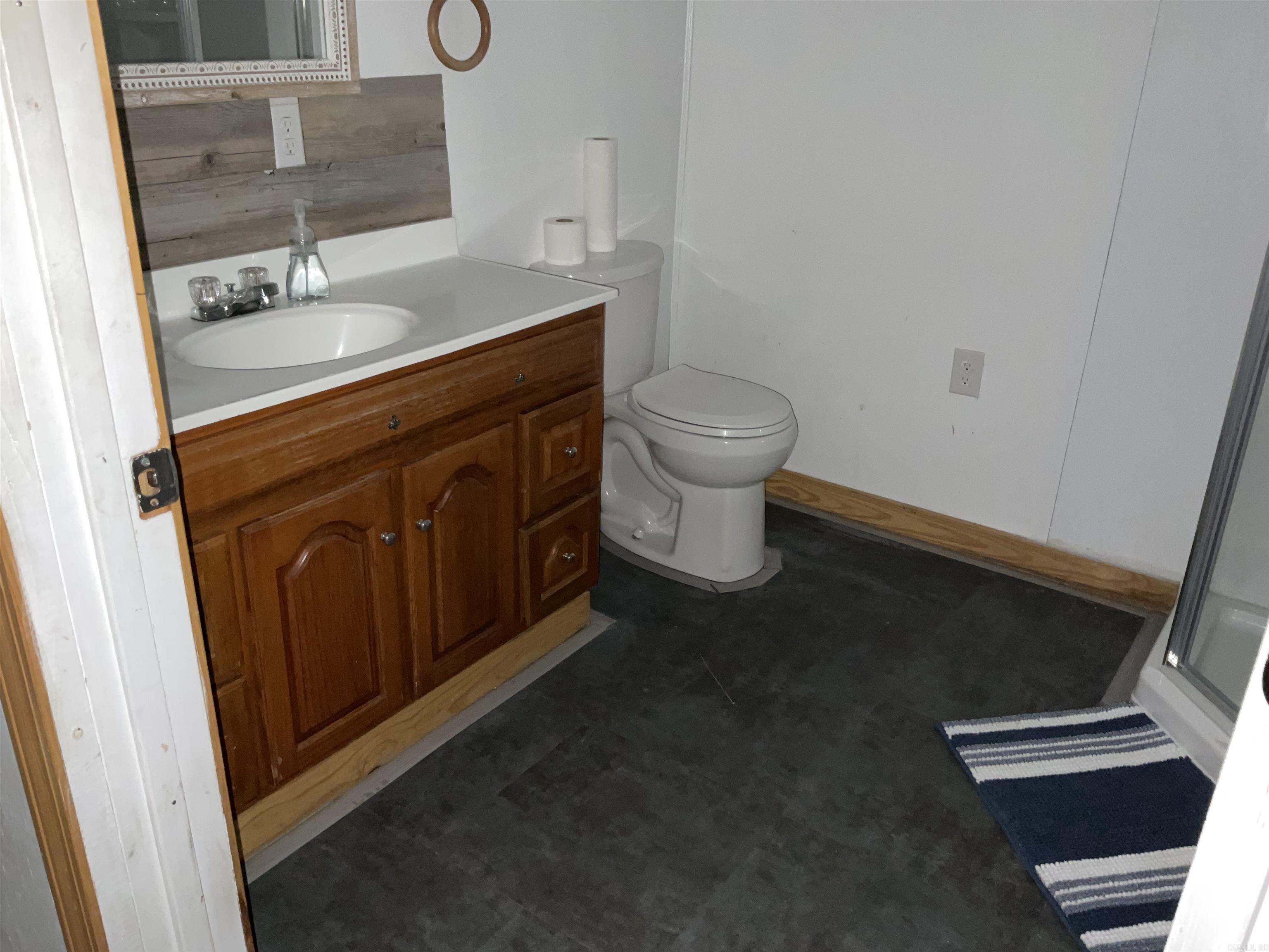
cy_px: 476
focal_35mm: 29
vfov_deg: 48.2
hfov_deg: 61.7
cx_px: 634
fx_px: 1063
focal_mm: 3
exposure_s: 1/16
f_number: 1.8
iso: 100
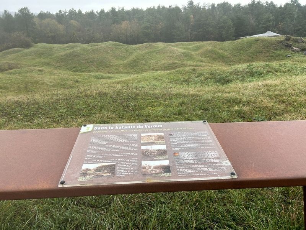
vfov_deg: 53.1
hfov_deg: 67.3
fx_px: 230
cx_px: 153
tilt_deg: -23.5
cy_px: 115
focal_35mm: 26
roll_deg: +0.7
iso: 40
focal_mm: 5.7
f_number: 1.5
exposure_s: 1/198
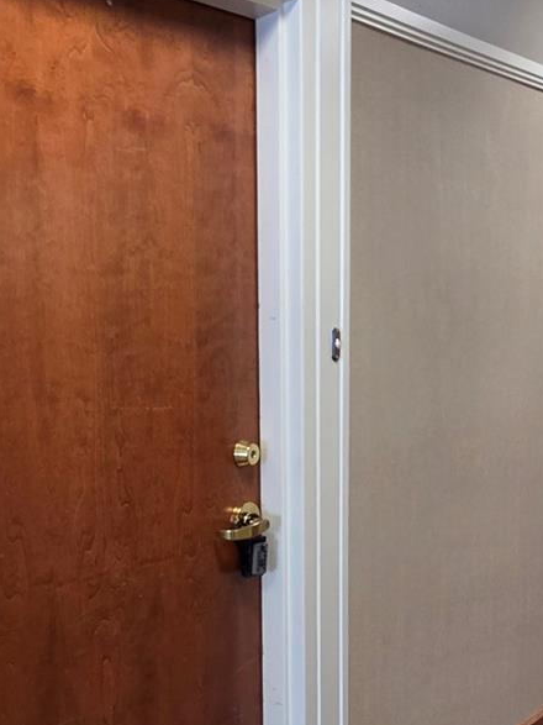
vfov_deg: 53.5
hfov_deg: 36.6
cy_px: 447
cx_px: -23
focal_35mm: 34
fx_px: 711
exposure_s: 1/60
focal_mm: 2.2
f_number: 2.2
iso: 200
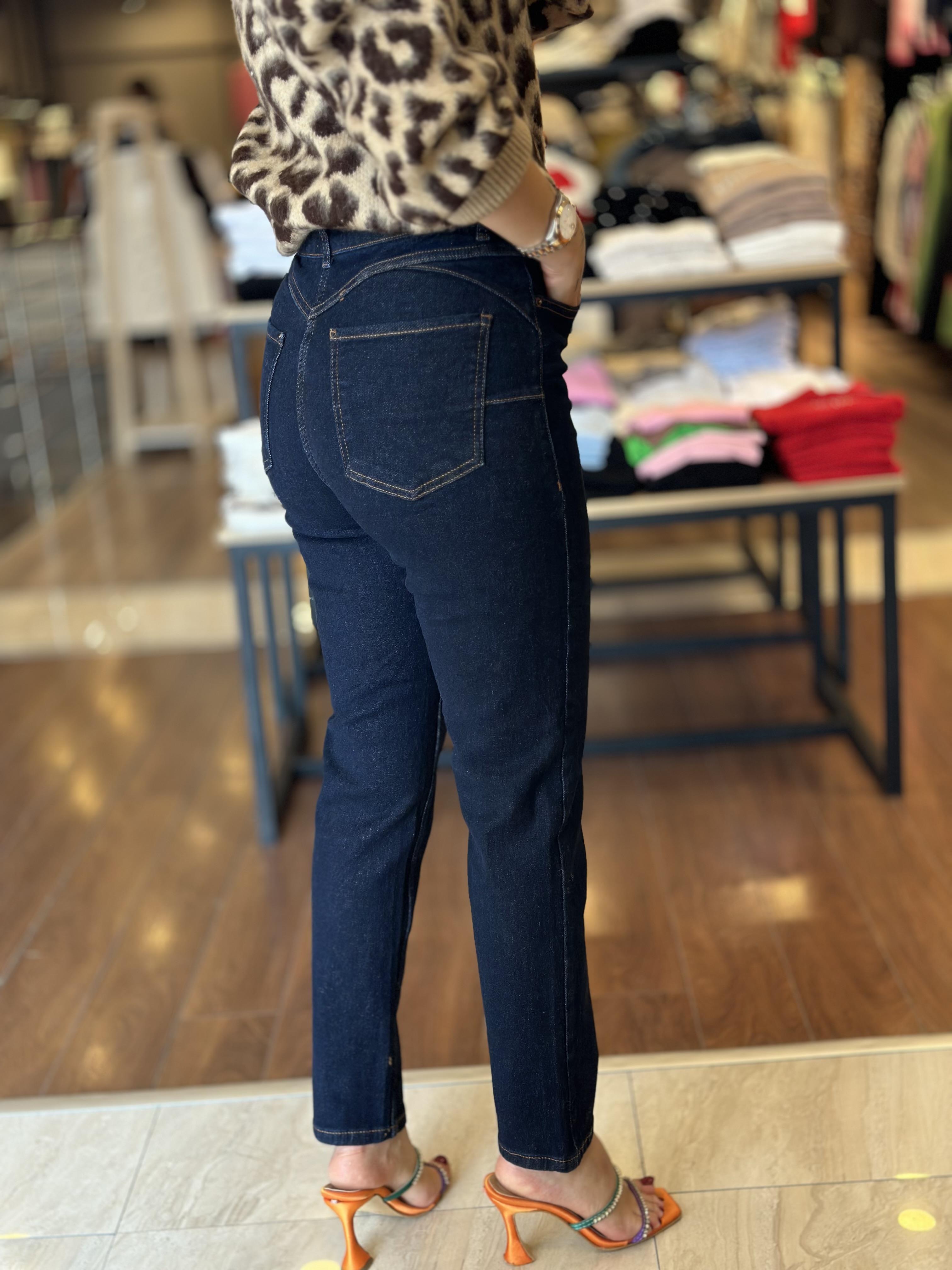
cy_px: 635
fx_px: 1760
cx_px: 476
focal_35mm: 48
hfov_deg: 30.3
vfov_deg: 39.7
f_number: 1.78
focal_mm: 6.86
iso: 100
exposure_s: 1/121
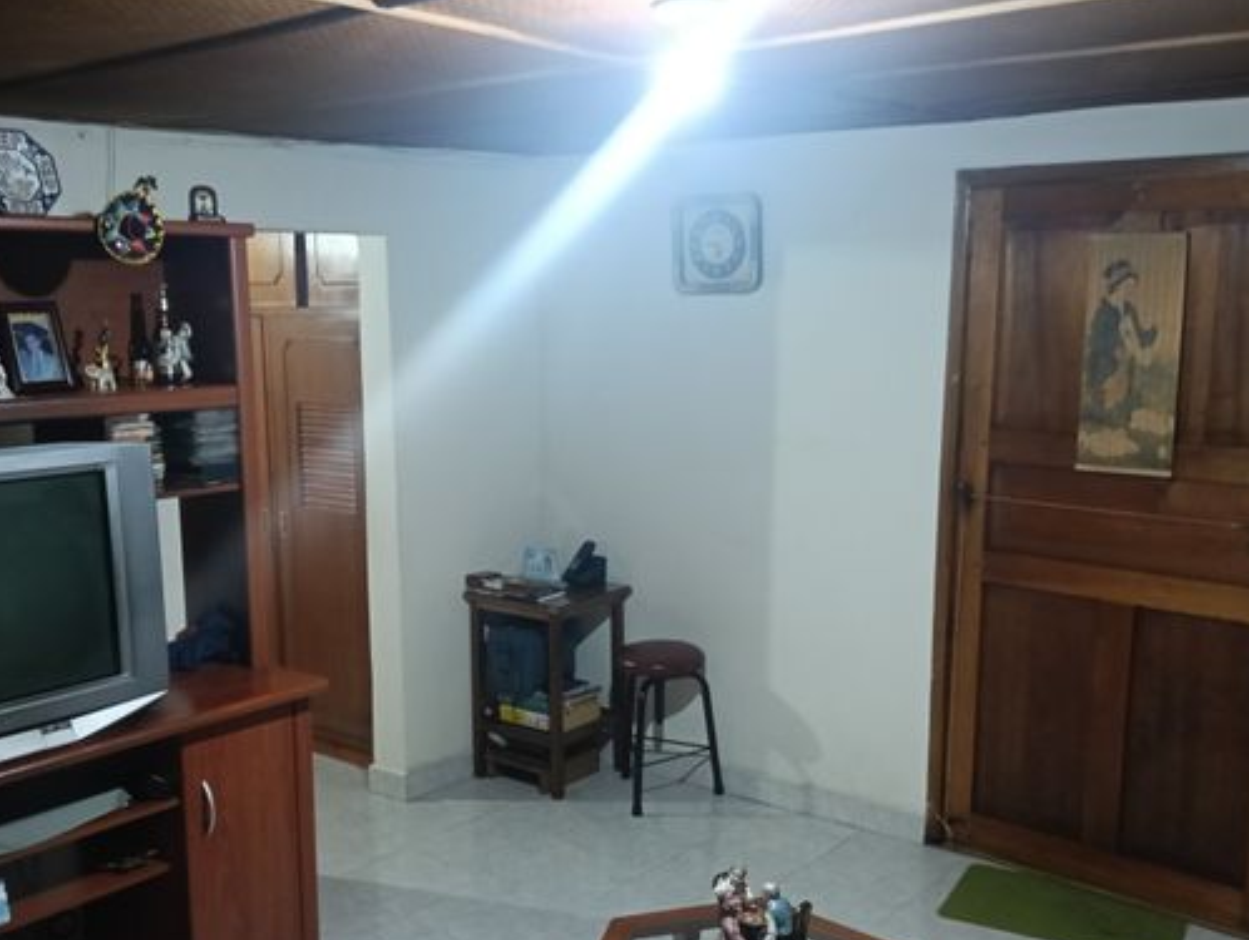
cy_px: 556
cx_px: 539
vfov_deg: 39.6
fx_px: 1301
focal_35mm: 36
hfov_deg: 51.1
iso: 1250
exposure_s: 1/20
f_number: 1.8
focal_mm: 3.98
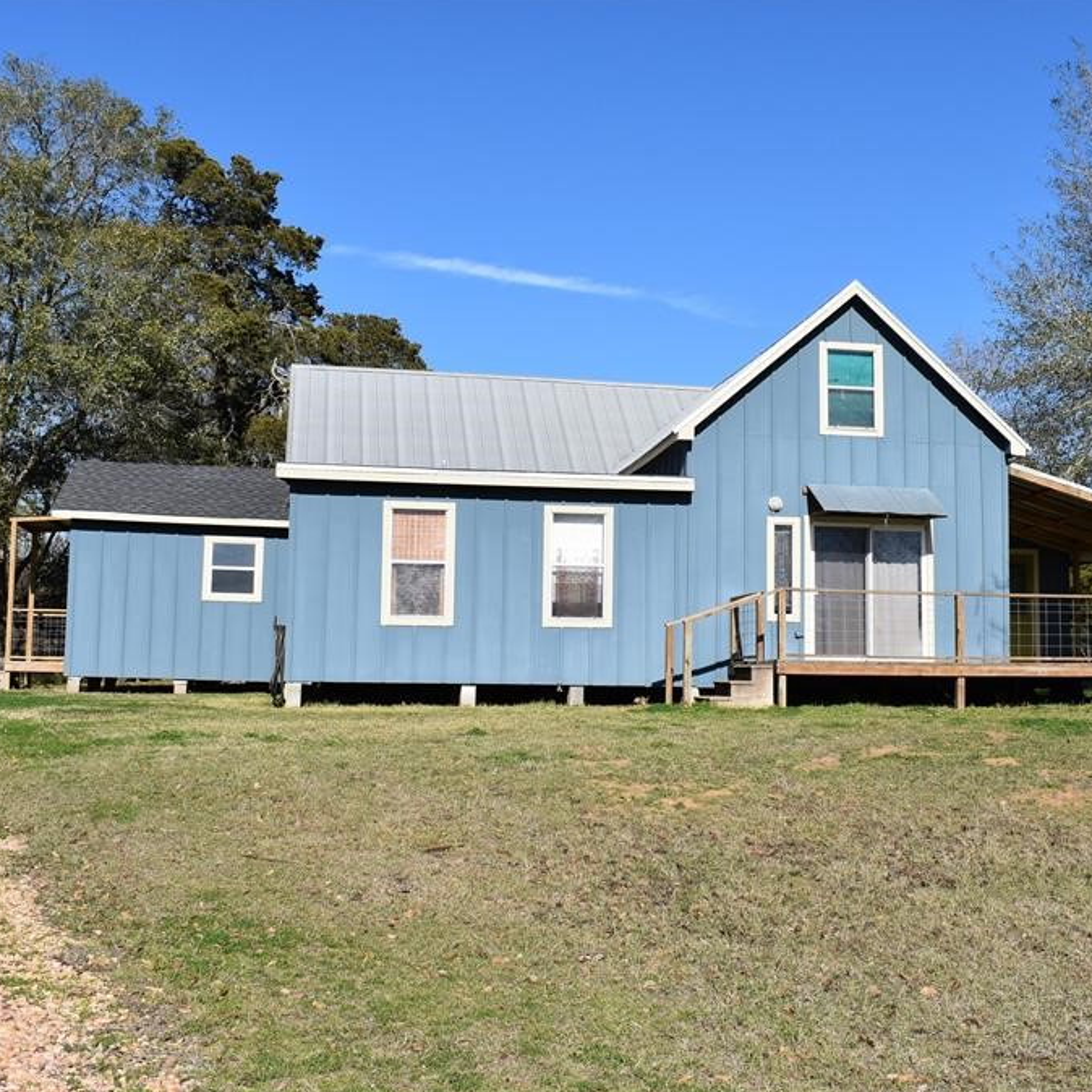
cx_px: 606
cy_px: 546
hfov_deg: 41.2
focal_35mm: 41
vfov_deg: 41.3
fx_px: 1451
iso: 200
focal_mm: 21
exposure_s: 1/500
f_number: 11
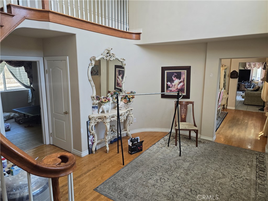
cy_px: 100
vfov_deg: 58.9
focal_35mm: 23
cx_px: 134
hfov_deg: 73.9
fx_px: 178
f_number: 1.7
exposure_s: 1/120
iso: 125
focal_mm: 6.3
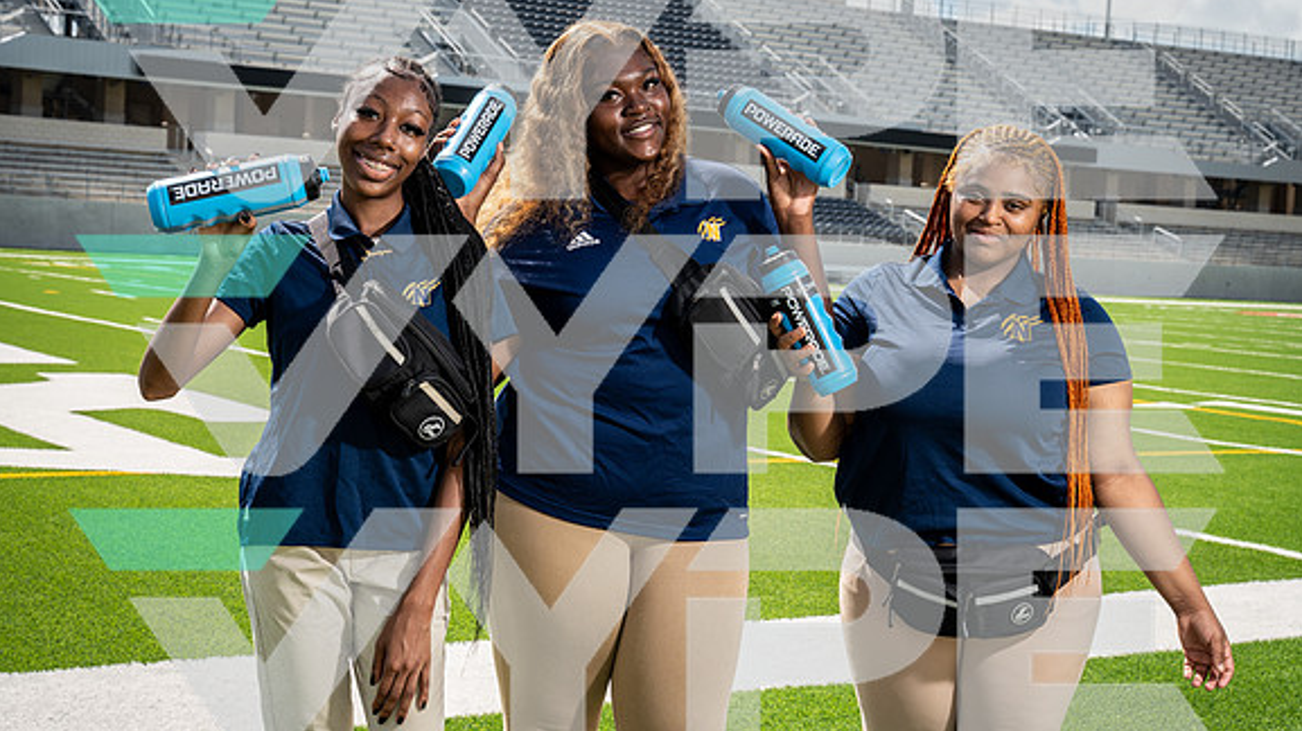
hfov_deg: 35.5
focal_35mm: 59
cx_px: 650
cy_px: 355
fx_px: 2036
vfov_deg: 20.4
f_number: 8
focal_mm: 56
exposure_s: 1/250
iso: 125
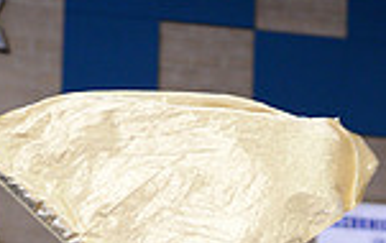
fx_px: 2614
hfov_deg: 8.4
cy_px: 517
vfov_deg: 5.2
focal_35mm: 248
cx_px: 203
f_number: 2.8
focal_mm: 82
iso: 4000
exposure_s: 1/320
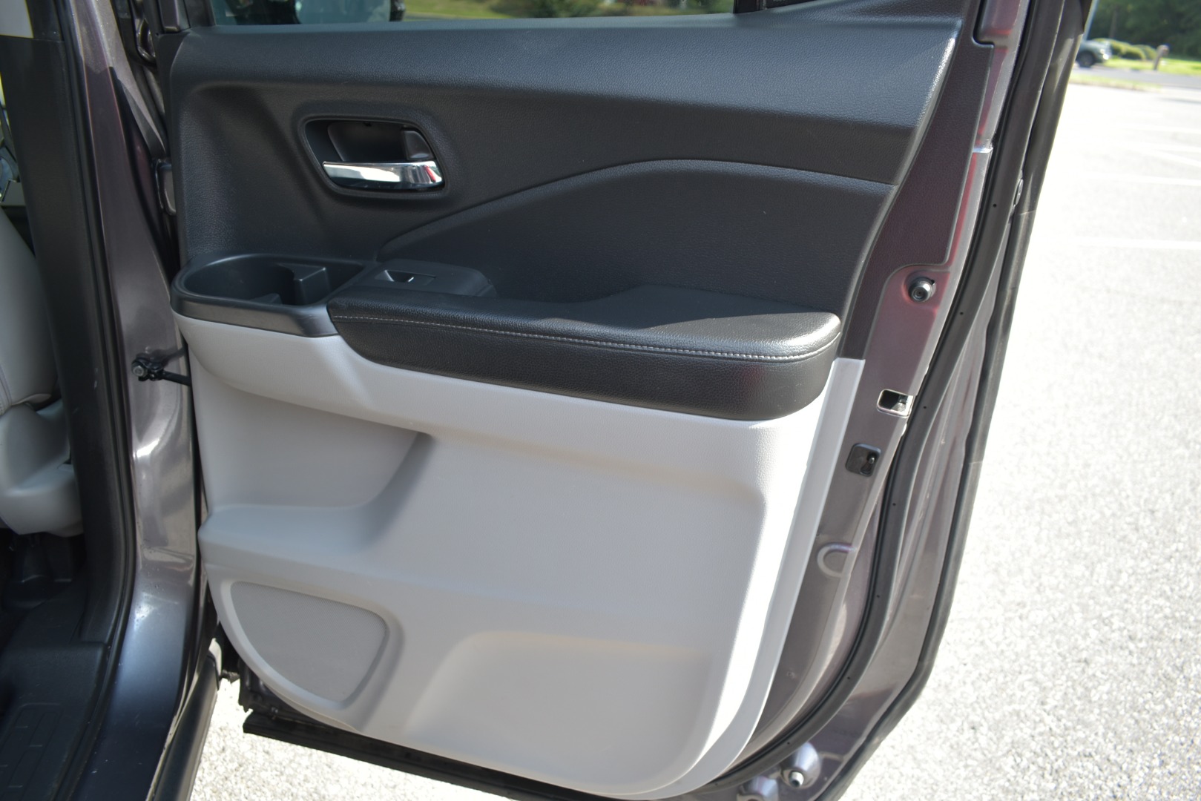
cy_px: 400
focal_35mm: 27
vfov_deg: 47.9
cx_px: 600
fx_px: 901
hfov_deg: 67.4
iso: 100
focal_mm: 18
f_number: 3.5
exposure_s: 1/100
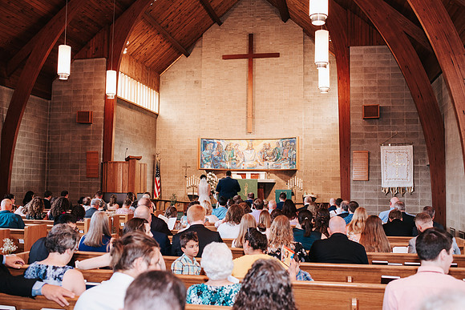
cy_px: 155
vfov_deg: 36.3
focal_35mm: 37
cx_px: 232
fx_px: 473
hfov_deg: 52.4
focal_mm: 35
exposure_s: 1/125
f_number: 3.2
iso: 1000
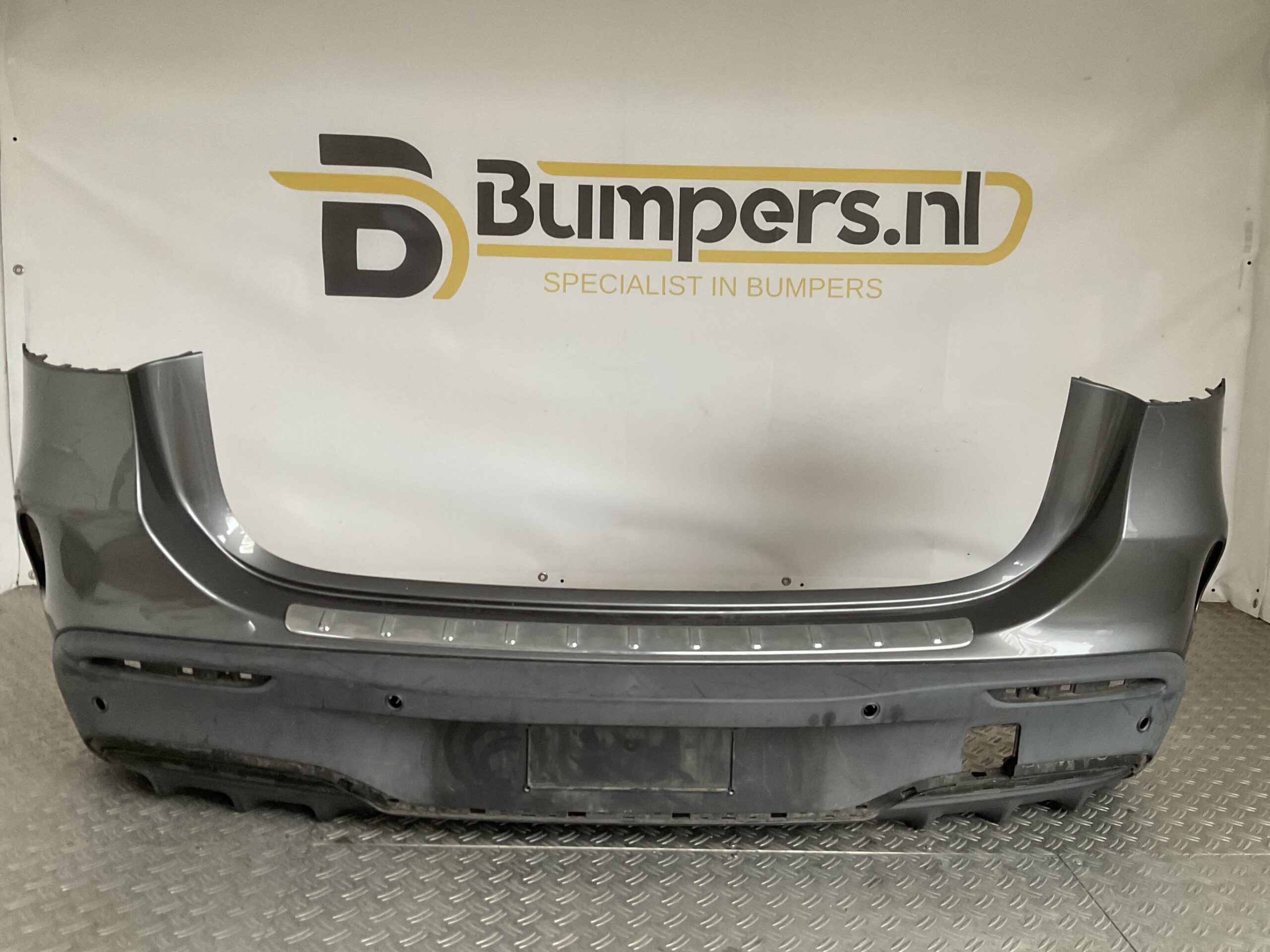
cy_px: 476
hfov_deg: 61.7
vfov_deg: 48.2
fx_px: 1064
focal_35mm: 29
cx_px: 635
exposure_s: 1/60
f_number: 1.8
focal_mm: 3
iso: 100
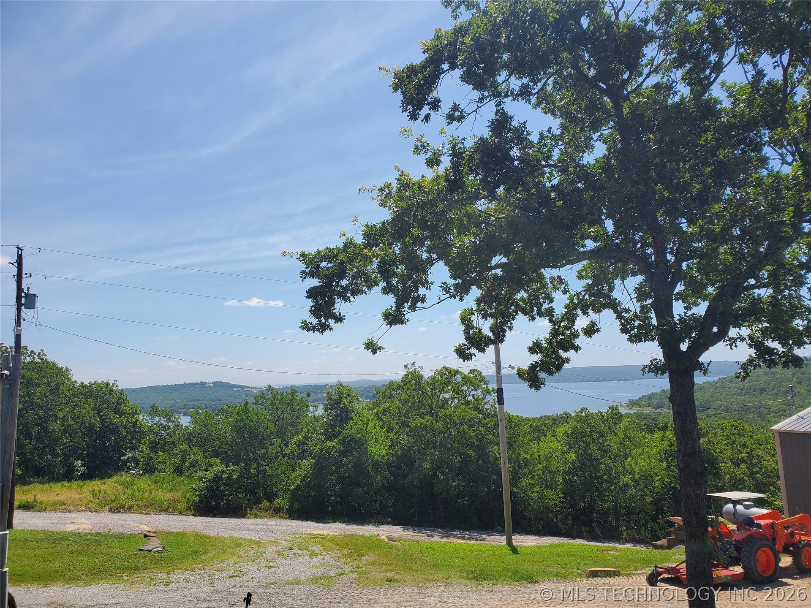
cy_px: 304
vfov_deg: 53.1
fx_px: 609
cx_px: 406
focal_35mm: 26
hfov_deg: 67.3
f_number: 2.4
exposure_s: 1/2077
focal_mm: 4.3
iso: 50
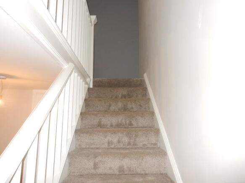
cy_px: 92
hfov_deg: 69.4
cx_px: 122
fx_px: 177
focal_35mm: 25
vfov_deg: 54.9
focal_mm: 4.5
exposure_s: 1/30
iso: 200
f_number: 3.7
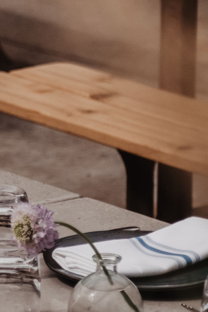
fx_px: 3650
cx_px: -165
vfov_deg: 4.9
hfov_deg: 3.2
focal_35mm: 421
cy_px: 93
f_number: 2.8
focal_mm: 55
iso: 250
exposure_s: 1/5000
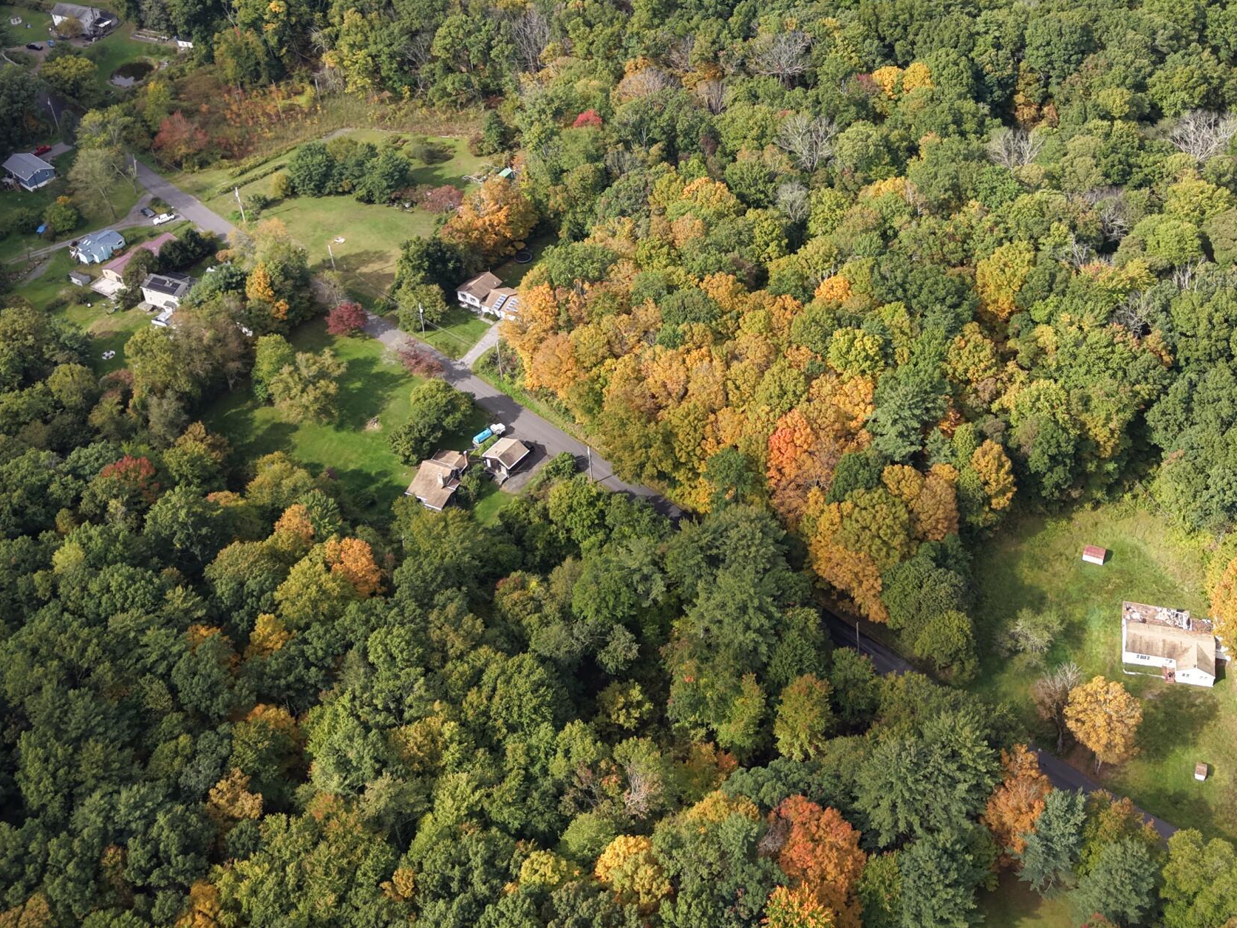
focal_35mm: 43
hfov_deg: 43.3
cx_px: 805
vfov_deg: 32.8
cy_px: 203
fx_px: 1537
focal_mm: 8.67
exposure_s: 1/1250
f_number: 1.8
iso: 100
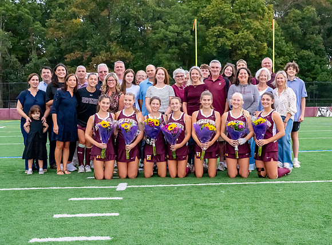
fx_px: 499
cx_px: 201
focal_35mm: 52
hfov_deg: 36.6
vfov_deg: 27.6
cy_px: 115
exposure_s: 1/1600
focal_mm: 41
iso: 16000
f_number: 7.1
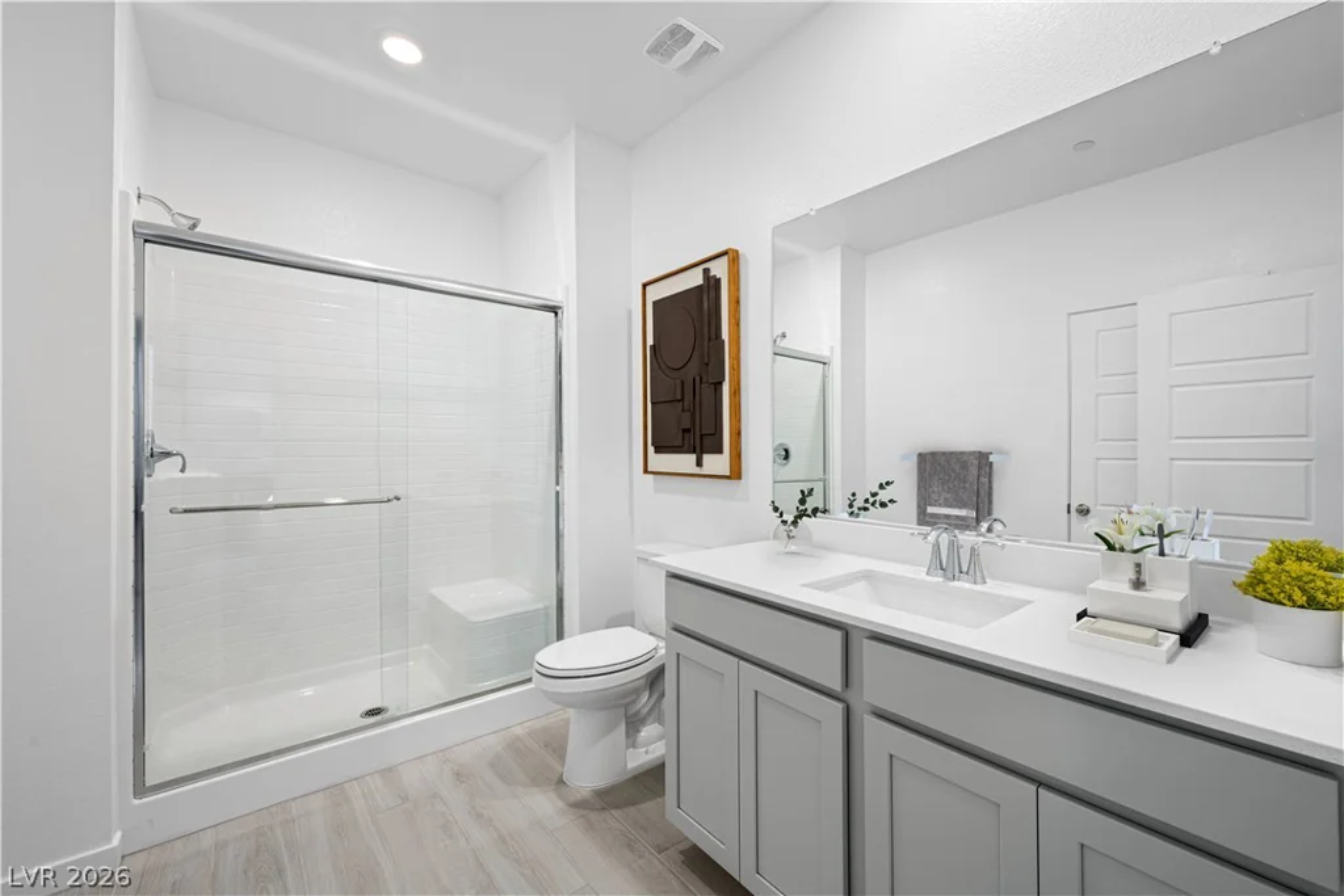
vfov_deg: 81.2
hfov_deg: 104.2
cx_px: 672
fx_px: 523
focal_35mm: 14
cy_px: 448
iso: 400
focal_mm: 14
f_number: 9.5
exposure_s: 1/4
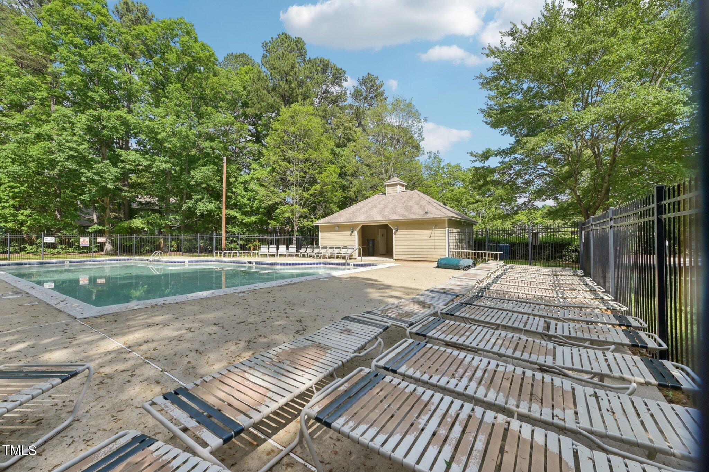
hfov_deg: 104.3
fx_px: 275
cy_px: 236
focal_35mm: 14
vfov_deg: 81.1
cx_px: 354
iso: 200
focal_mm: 14
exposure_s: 1/320
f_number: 9
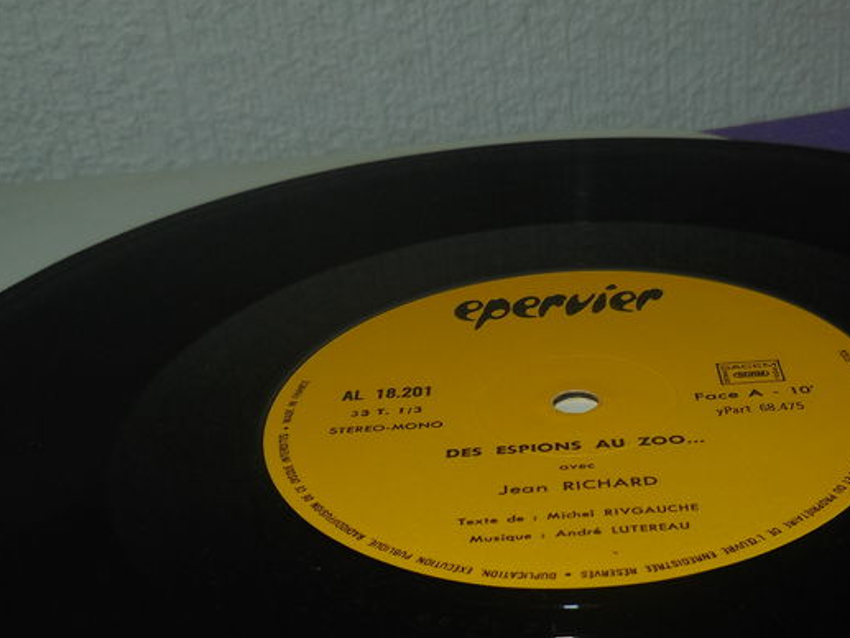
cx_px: 577
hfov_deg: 32.9
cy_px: 506
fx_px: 1425
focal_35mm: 58
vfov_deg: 24.8
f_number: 3.2
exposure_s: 1/25
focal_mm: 5.3
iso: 125
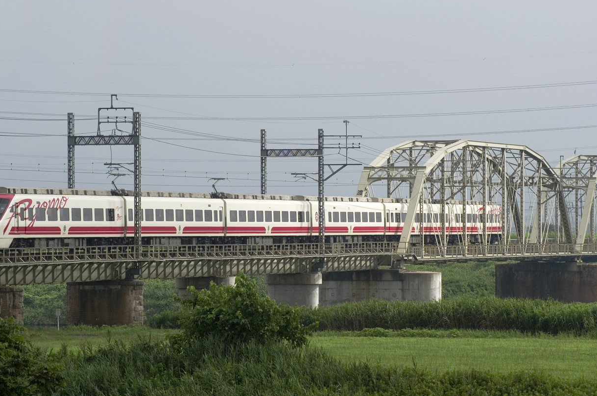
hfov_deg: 10.3
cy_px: 197
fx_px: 3311
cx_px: 306
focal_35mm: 200
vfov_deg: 6.8
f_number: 6.3
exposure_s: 1/1000
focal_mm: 85
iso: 100
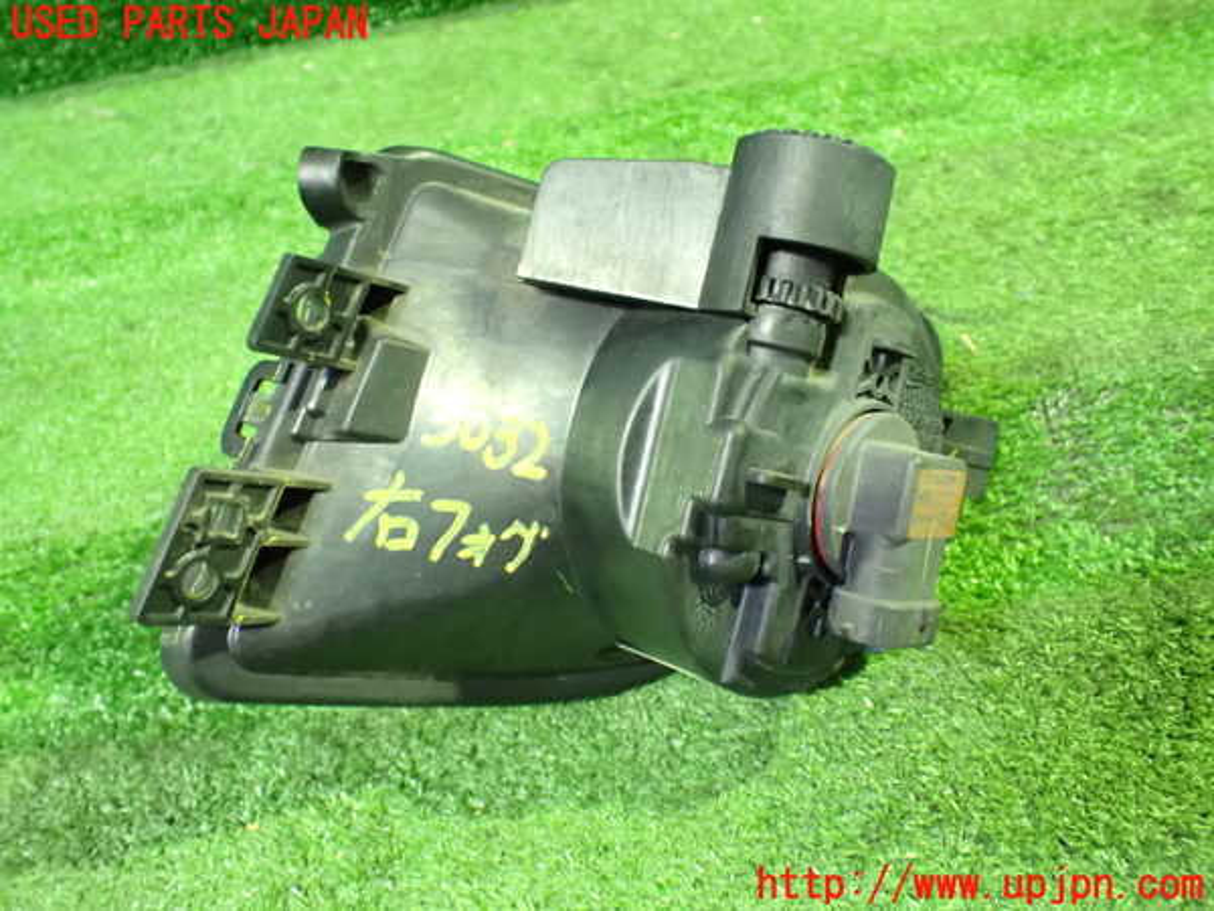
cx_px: 607
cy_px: 456
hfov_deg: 60.0
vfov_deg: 46.8
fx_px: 1052
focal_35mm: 30
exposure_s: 1/30
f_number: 2.3
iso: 1250
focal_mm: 5.4
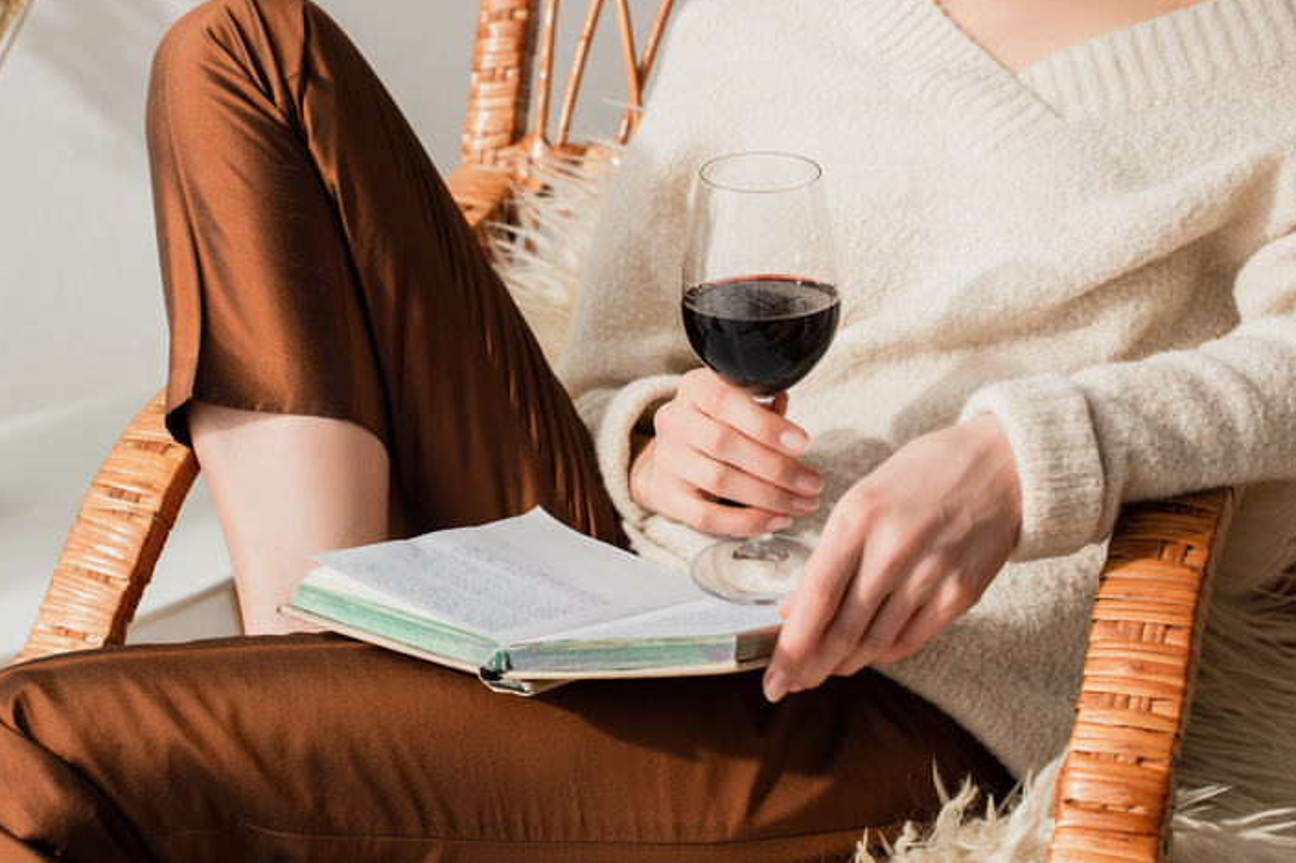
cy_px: 409
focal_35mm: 71
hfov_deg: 28.4
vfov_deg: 19.2
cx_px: 575
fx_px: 2555
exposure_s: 1/160
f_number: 5
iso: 100
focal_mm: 50
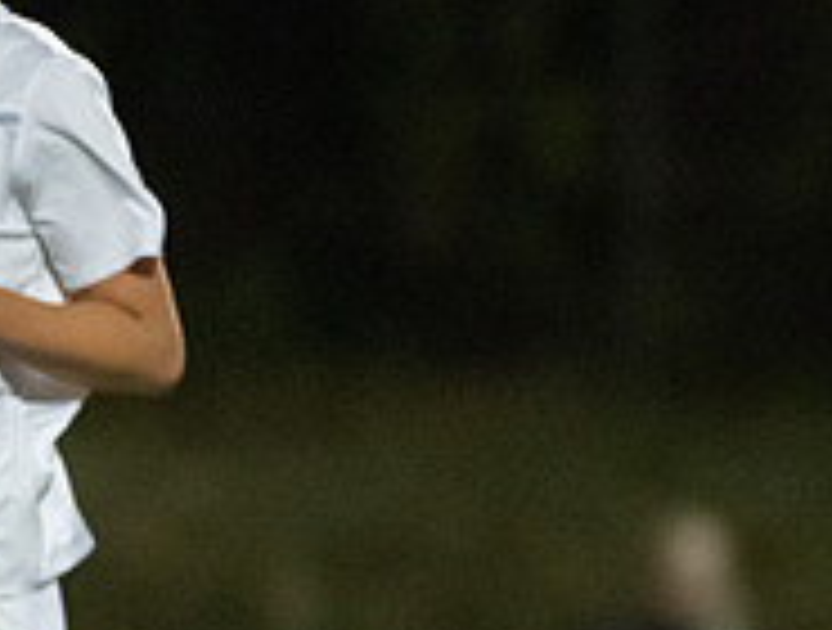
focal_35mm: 1359
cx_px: 1650
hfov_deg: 1.5
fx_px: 32770
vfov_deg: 1.1
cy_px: 622
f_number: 2.8
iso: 16000
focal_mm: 300
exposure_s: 1/1000
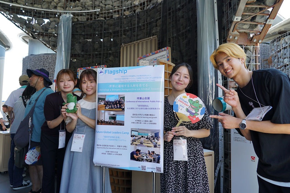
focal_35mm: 25
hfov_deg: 71.5
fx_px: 201
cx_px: 147
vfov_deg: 51.3
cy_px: 96
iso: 100
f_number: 5
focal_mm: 24
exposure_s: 1/80
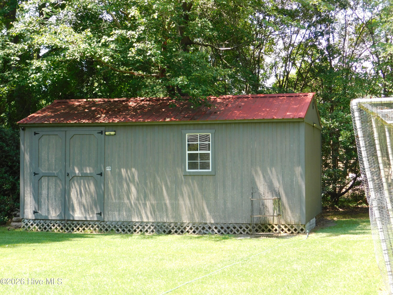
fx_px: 670
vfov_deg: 24.8
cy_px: 148
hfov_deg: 32.7
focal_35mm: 59
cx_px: 196
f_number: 4
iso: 125
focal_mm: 10.4
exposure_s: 1/125
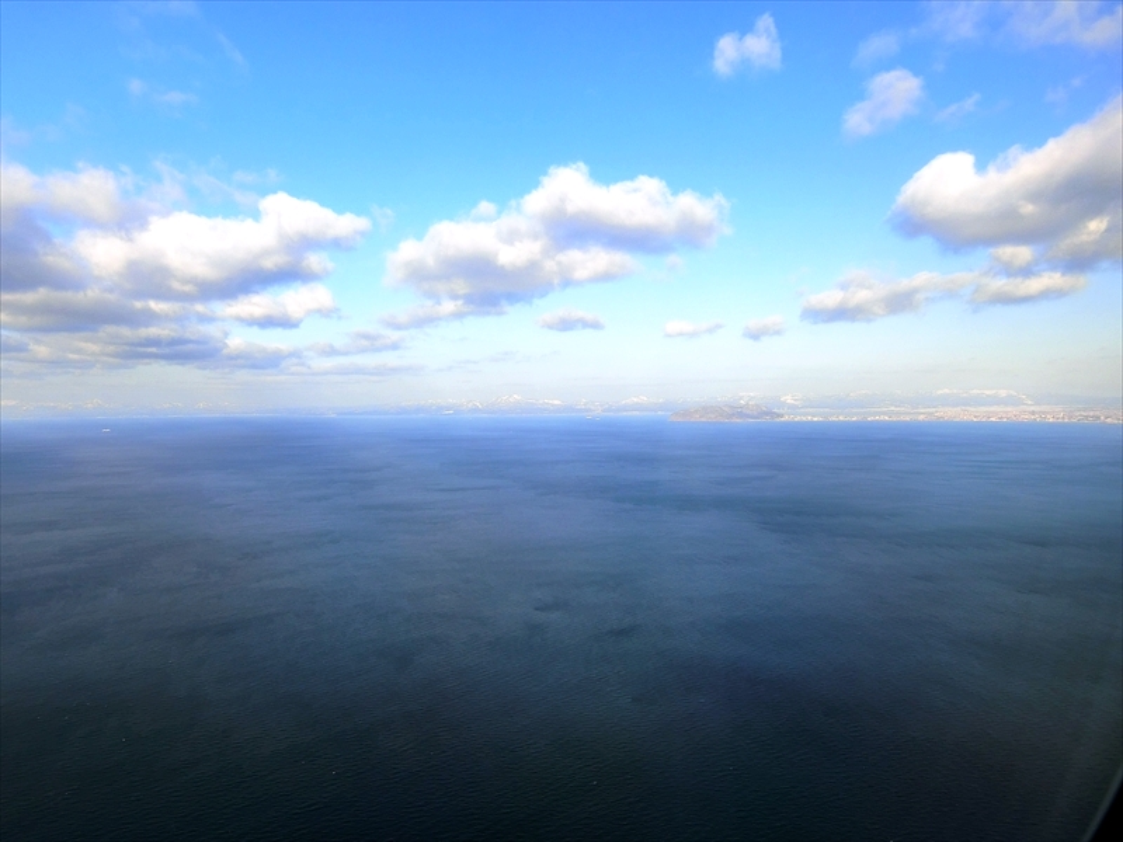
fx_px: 779
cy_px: 421
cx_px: 562
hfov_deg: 71.6
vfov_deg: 56.8
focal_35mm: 24
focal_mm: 5.13
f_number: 3
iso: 80
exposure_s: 1/800
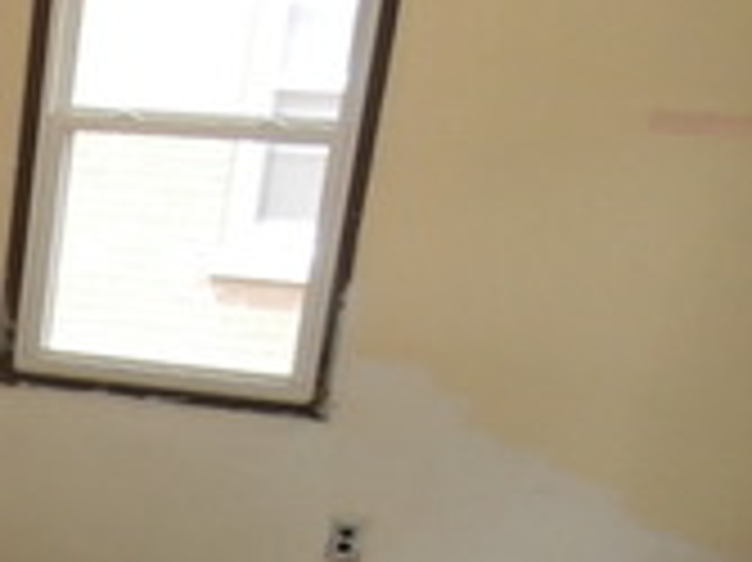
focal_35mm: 92
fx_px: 1997
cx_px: -504
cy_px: 818
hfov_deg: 18.0
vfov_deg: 15.0
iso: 100
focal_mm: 4.2
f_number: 3
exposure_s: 1/60
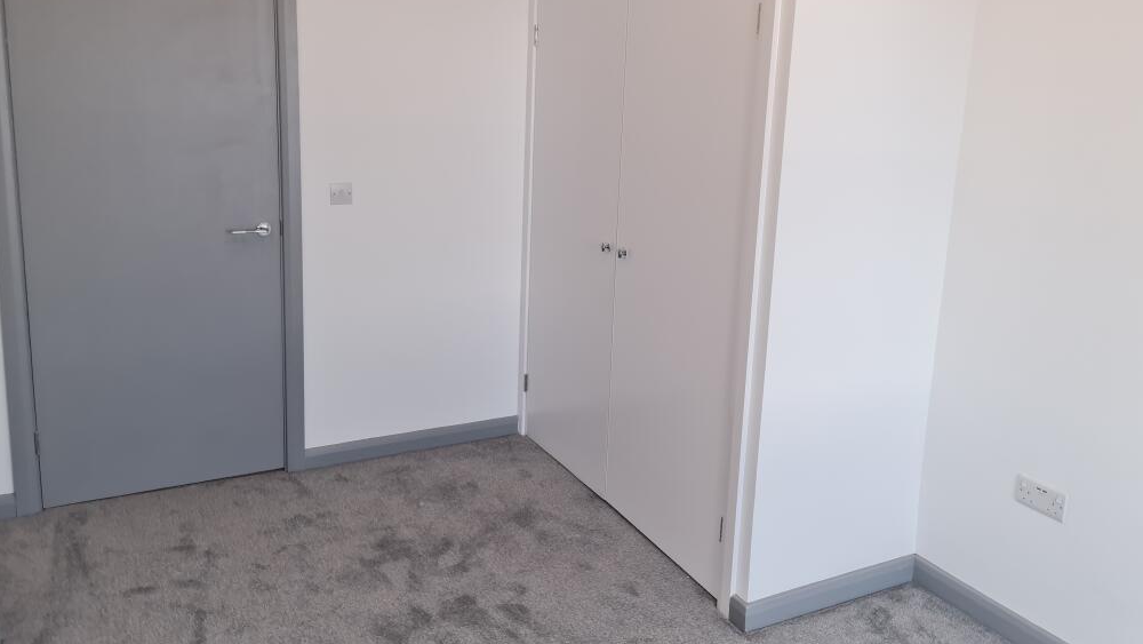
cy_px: 261
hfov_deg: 66.1
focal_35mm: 29
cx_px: 562
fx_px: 879
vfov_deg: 40.0
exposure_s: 1/100
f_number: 1.8
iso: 200
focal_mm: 5.4
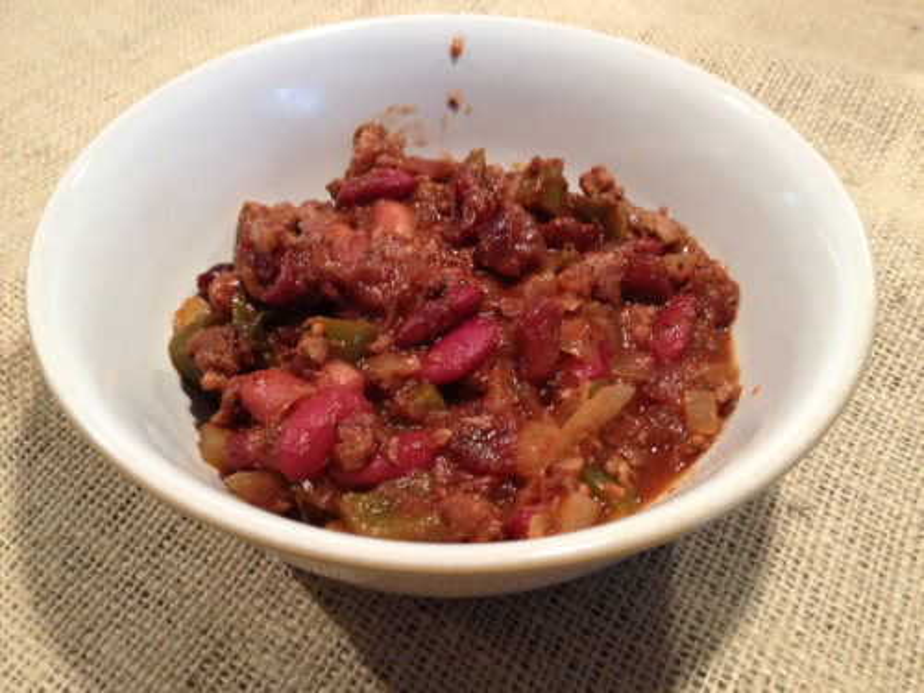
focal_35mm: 35
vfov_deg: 40.7
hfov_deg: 52.6
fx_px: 934
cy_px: 346
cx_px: 462
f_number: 2.4
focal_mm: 4.3
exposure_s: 1/20
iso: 250
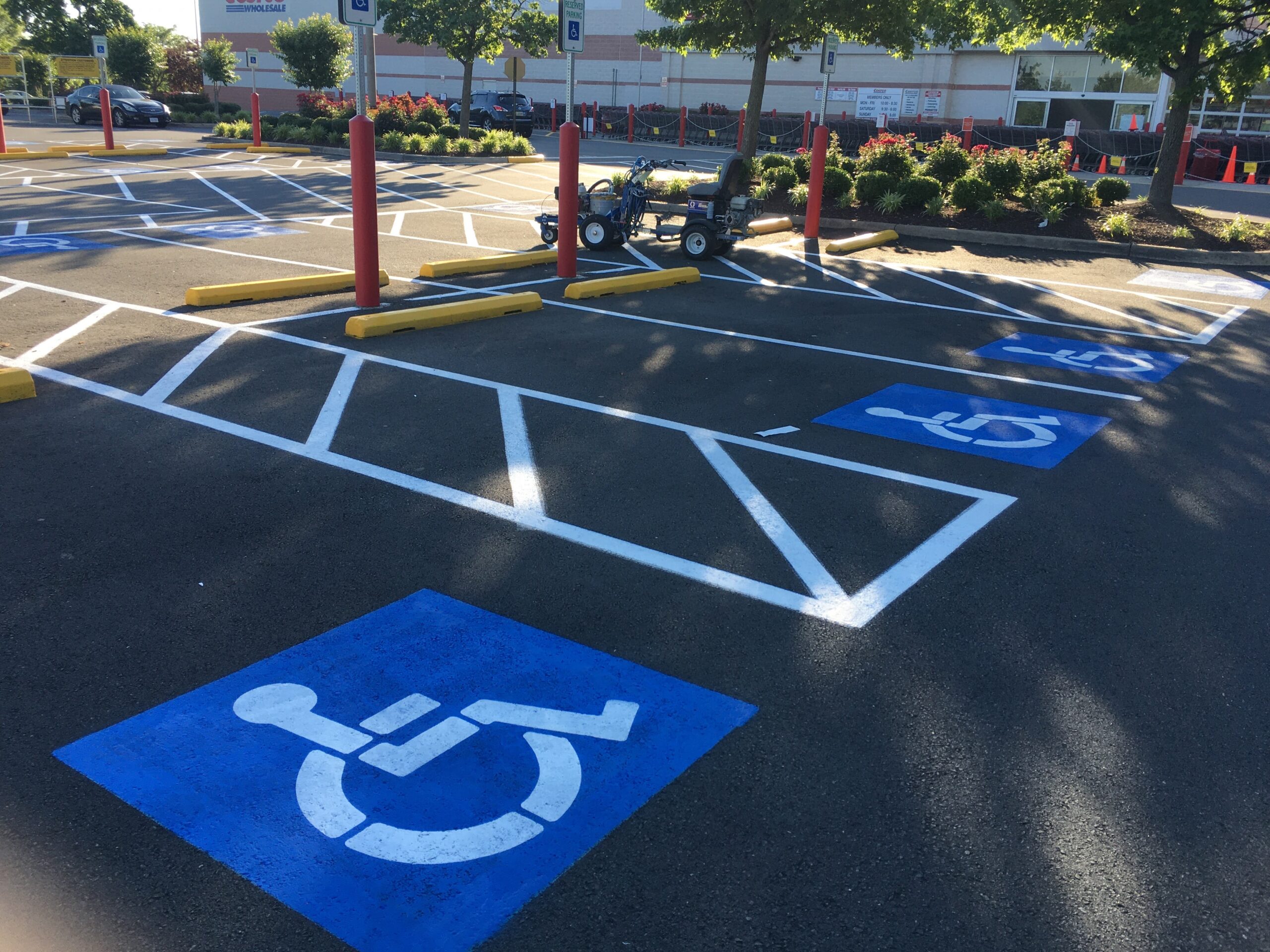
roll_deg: -3.0
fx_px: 1064
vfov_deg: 48.2
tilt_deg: -17.3
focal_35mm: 29
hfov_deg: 61.7
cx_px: 635
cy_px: 476
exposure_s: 1/418
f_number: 2.2
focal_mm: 4.15
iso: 25
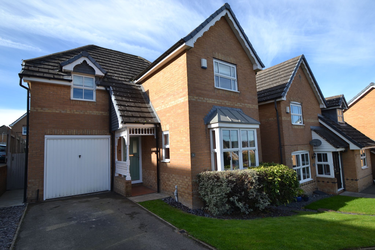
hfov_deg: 90.0
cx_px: 188
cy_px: 125
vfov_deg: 67.4
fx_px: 187
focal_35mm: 18
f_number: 6.3
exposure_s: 1/160
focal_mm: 12
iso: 100
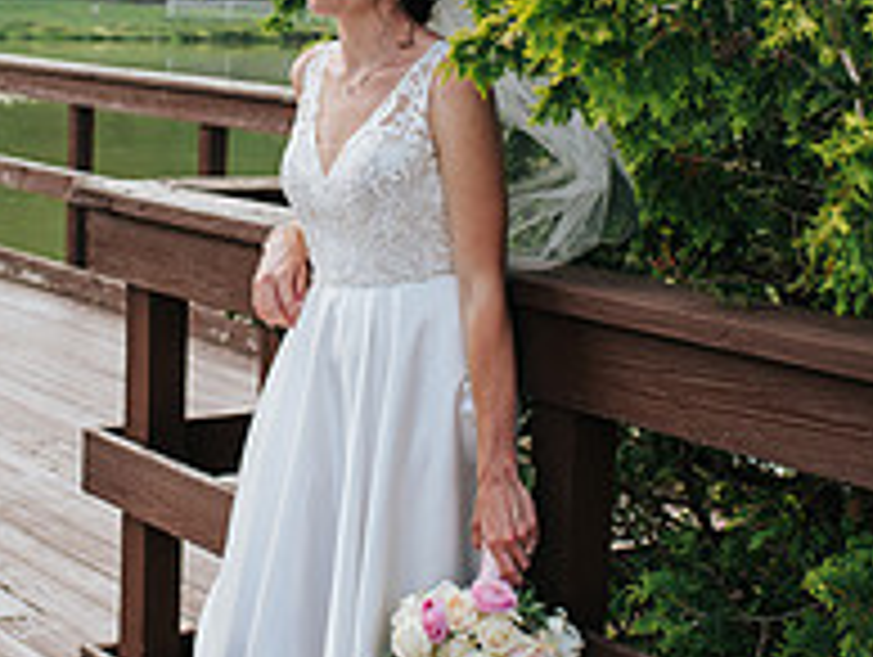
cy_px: 180
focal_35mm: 78
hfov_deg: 24.9
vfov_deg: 18.8
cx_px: 306
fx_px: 1970
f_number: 3.2
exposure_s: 1/1000
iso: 200
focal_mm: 35
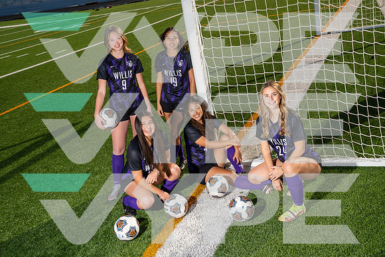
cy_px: 128
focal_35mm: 44
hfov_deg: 44.5
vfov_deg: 30.5
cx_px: 192
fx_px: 471
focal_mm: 44
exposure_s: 1/250
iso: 100
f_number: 8
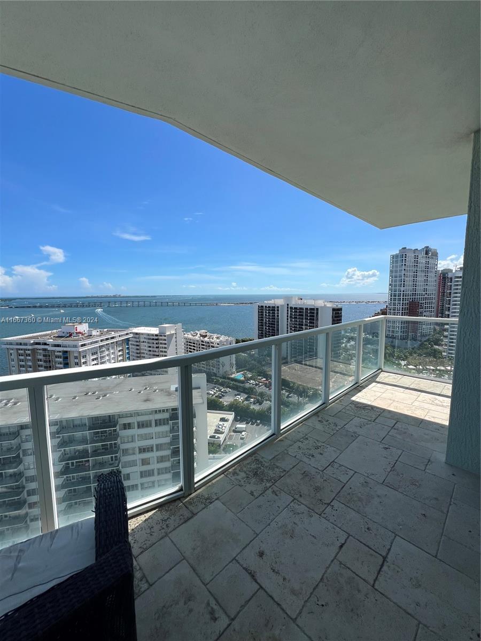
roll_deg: +0.3
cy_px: 320
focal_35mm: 13
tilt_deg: -5.3
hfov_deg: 89.9
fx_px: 241
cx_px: 240
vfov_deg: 106.2
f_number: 1.8
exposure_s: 1/2370
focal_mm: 1.57
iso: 32
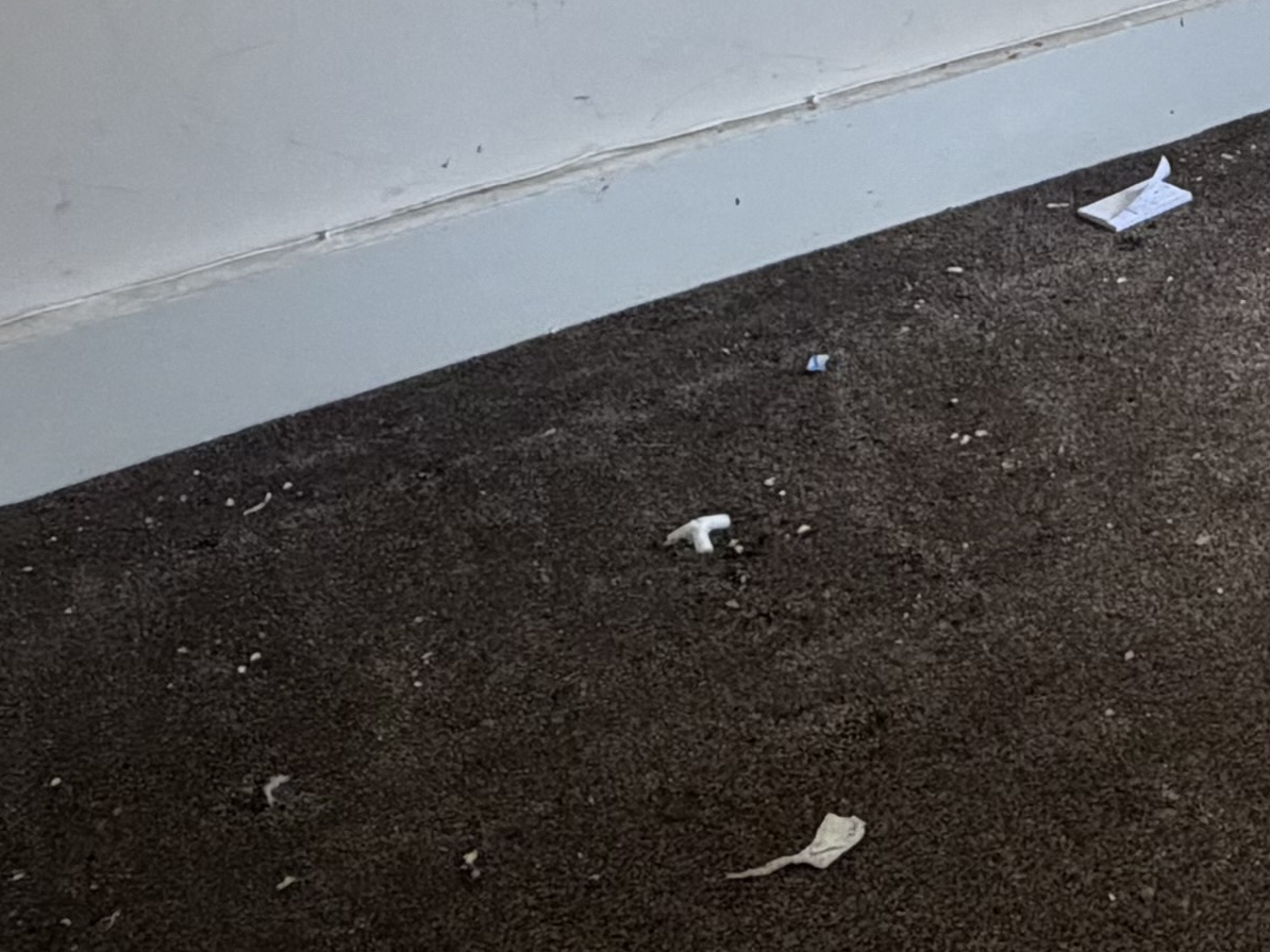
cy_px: -124
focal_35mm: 67
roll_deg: +4.2
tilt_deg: -17.9
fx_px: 2458
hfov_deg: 26.4
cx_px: 1441
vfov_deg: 20.8
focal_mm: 2.22
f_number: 2.2
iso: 250
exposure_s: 1/121
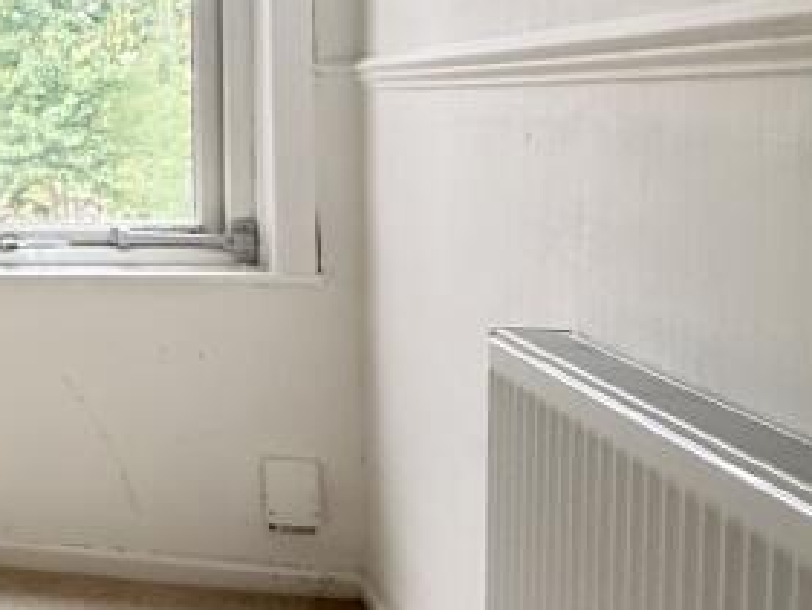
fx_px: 1197
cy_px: 202
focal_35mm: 51
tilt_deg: -3.5
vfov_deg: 28.4
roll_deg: +2.9
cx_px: -633
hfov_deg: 22.5
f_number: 2.2
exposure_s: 1/121
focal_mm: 2.22
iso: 250
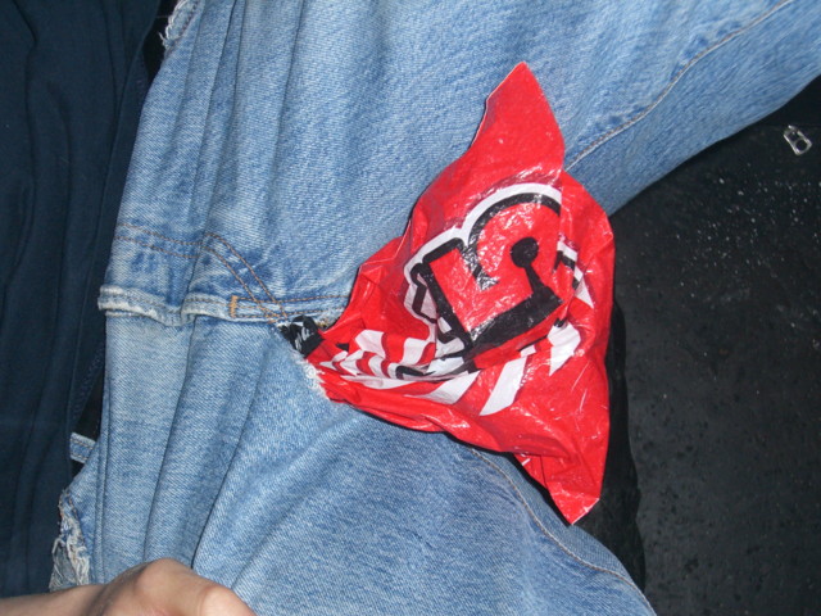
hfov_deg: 29.4
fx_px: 1565
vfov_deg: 22.3
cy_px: 308
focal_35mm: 66
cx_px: 410
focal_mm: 10.7
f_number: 3.6
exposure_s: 1/60
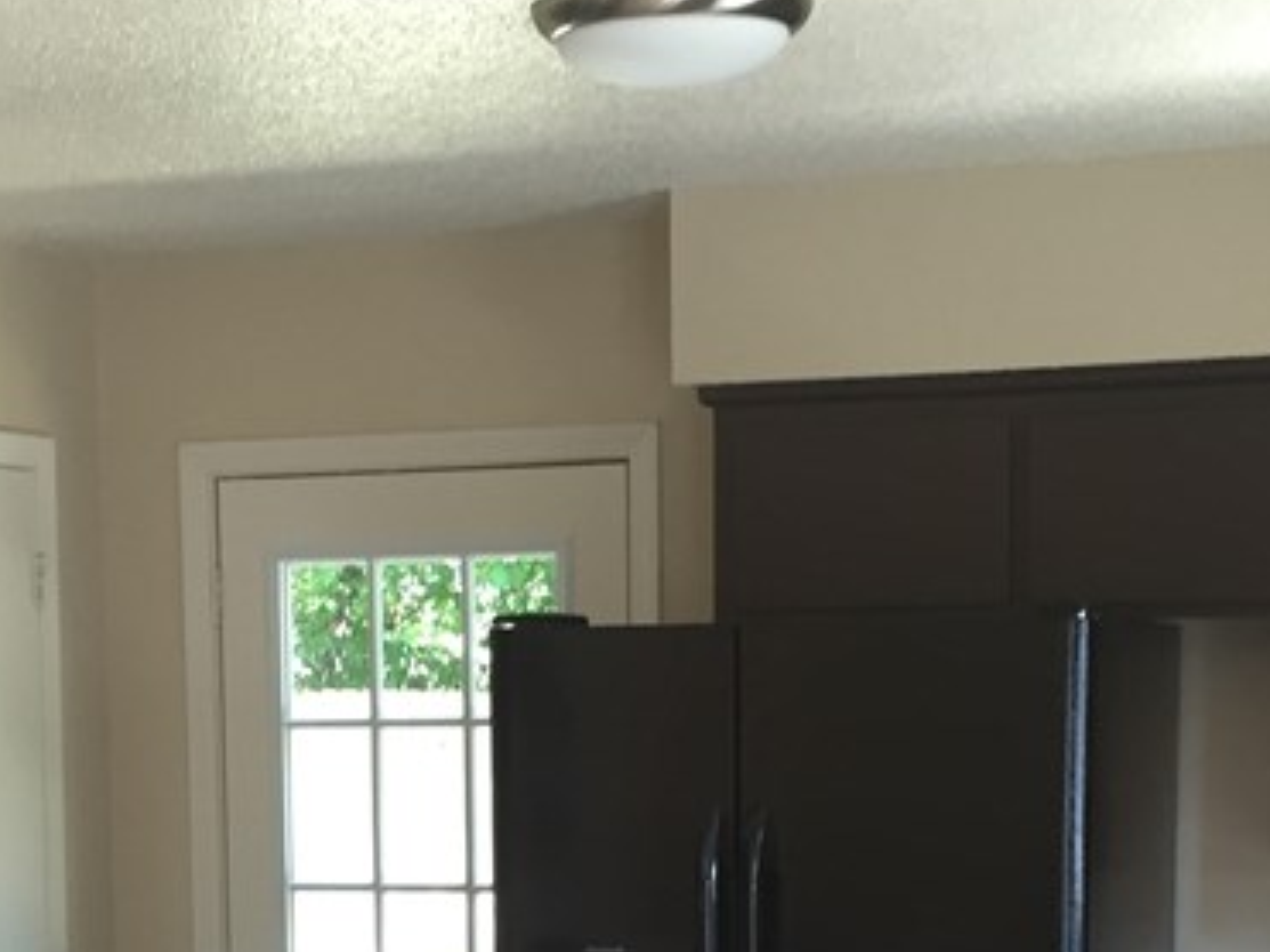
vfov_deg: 17.8
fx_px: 2934
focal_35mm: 80
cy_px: 1044
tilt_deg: -8.8
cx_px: 472
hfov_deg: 24.4
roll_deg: -0.9
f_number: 2.2
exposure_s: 1/30
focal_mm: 4.15
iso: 80
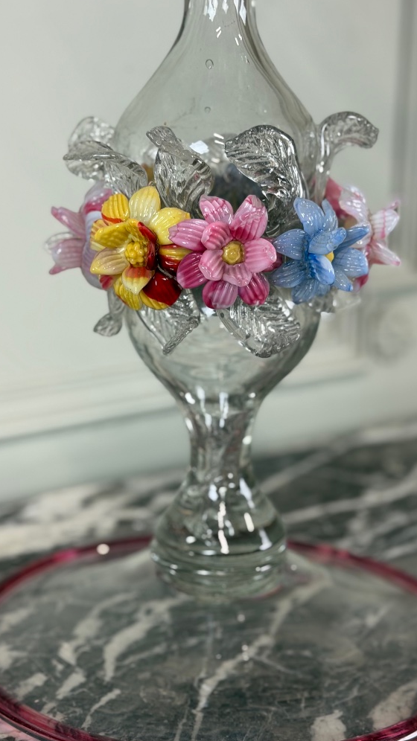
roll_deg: +0.1
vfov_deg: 33.3
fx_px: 1239
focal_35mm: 63
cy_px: 379
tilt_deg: -13.7
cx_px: 206
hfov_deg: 19.1
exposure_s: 1/50
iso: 160
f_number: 1.78
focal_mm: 6.76
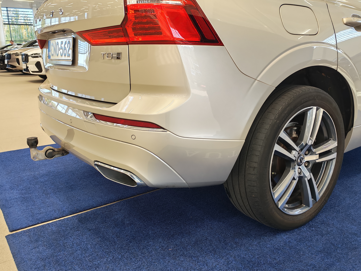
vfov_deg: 44.2
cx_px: 180
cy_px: 136
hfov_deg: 56.8
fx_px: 334
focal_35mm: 32
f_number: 1.9
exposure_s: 1/100
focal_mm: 6.12
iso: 250
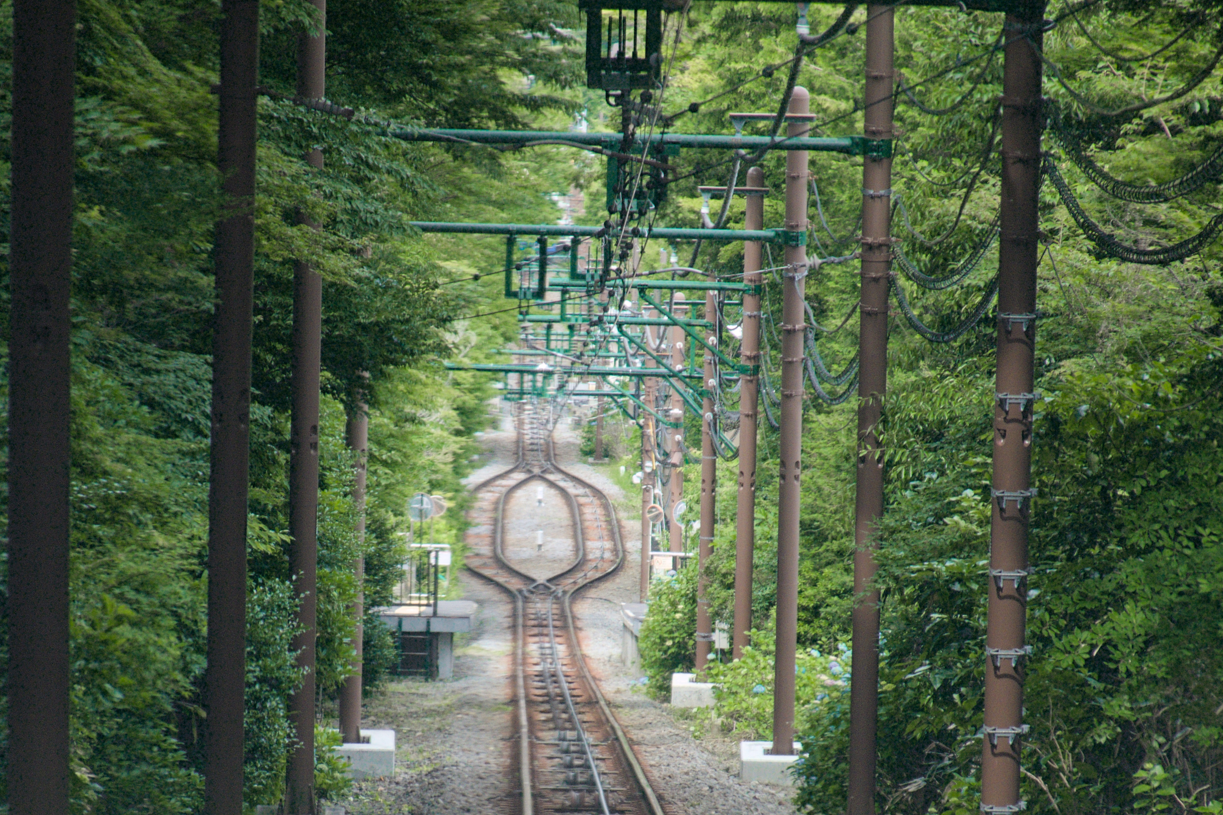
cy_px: 633
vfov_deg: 3.9
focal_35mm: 349
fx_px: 11855
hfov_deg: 5.9
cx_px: 550
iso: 250
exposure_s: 1/200
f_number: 4.5
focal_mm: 71.52
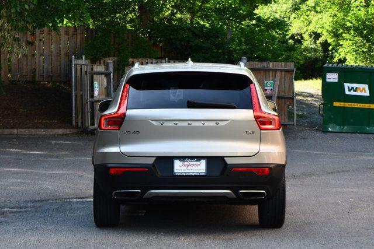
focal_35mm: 105
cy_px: 124
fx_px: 1091
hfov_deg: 19.5
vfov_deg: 13.0
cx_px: 187
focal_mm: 70
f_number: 5.6
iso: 400
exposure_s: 1/250
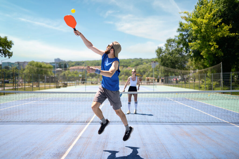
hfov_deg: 48.5
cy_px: 80
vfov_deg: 33.4
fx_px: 266
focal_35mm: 40
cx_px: 120
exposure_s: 1/4000
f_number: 2
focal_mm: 40
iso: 100
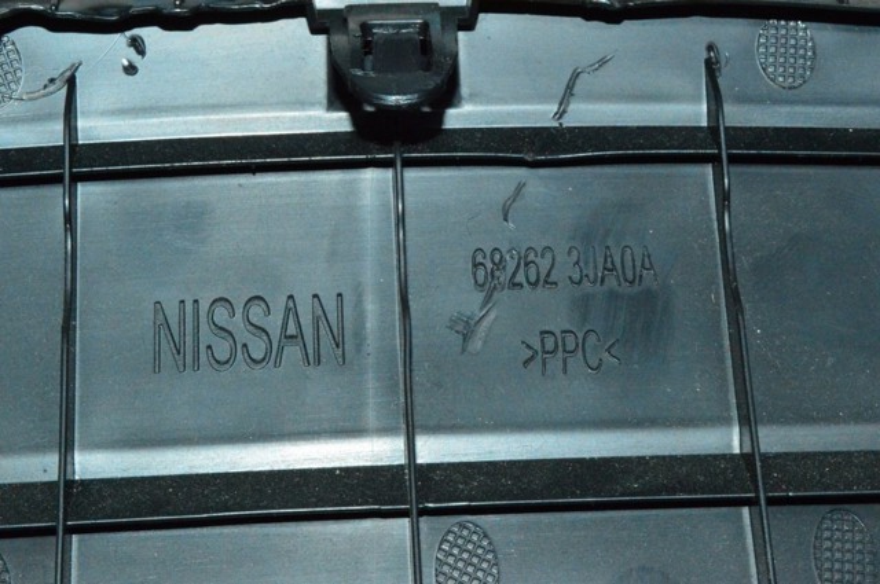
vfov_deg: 16.5
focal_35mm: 82
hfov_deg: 24.6
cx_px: 440
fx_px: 2014
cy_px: 292
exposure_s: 1/50
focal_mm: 55
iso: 6400
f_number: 36
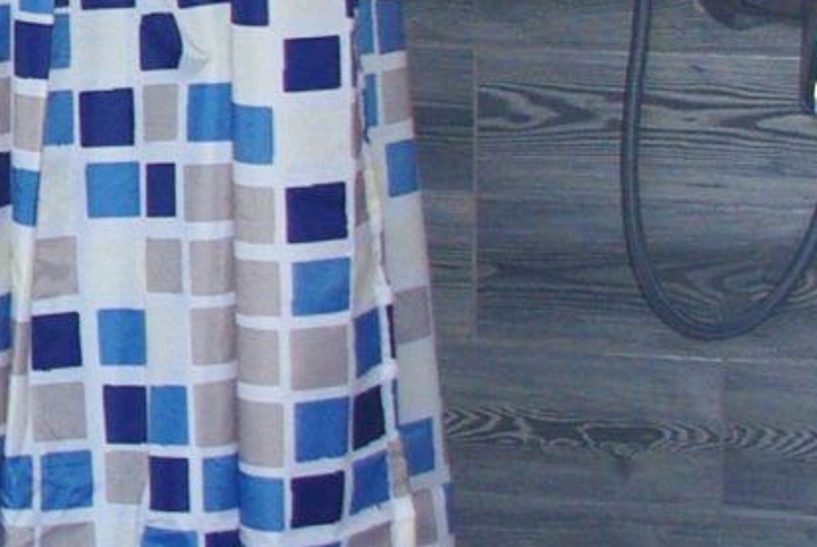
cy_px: -162
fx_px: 3794
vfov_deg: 8.1
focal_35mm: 167
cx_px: -673
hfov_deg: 11.4
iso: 400
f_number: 4
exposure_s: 1/180
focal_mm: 18
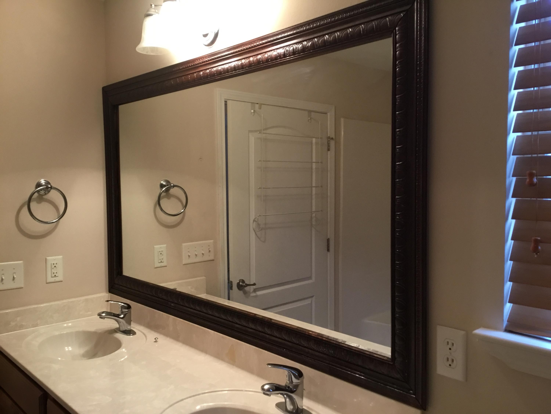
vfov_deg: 45.4
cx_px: 276
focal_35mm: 31
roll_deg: +1.0
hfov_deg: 58.4
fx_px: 493
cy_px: 207
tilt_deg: -3.6
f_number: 2.4
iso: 125
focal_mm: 3.3
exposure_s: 1/33
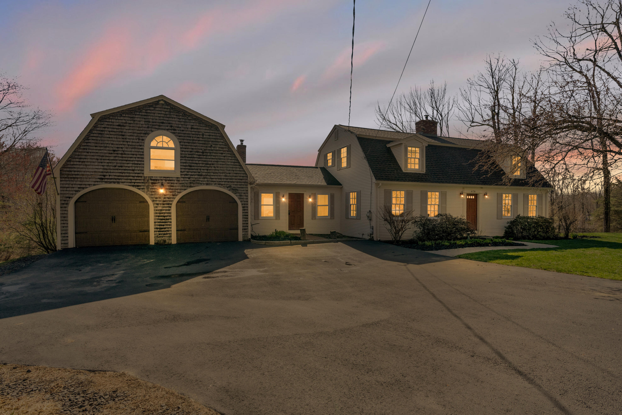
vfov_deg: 67.4
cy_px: 208
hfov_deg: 90.0
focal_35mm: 18
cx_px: 311
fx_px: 311
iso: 800
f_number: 8
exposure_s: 1/1500
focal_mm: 18
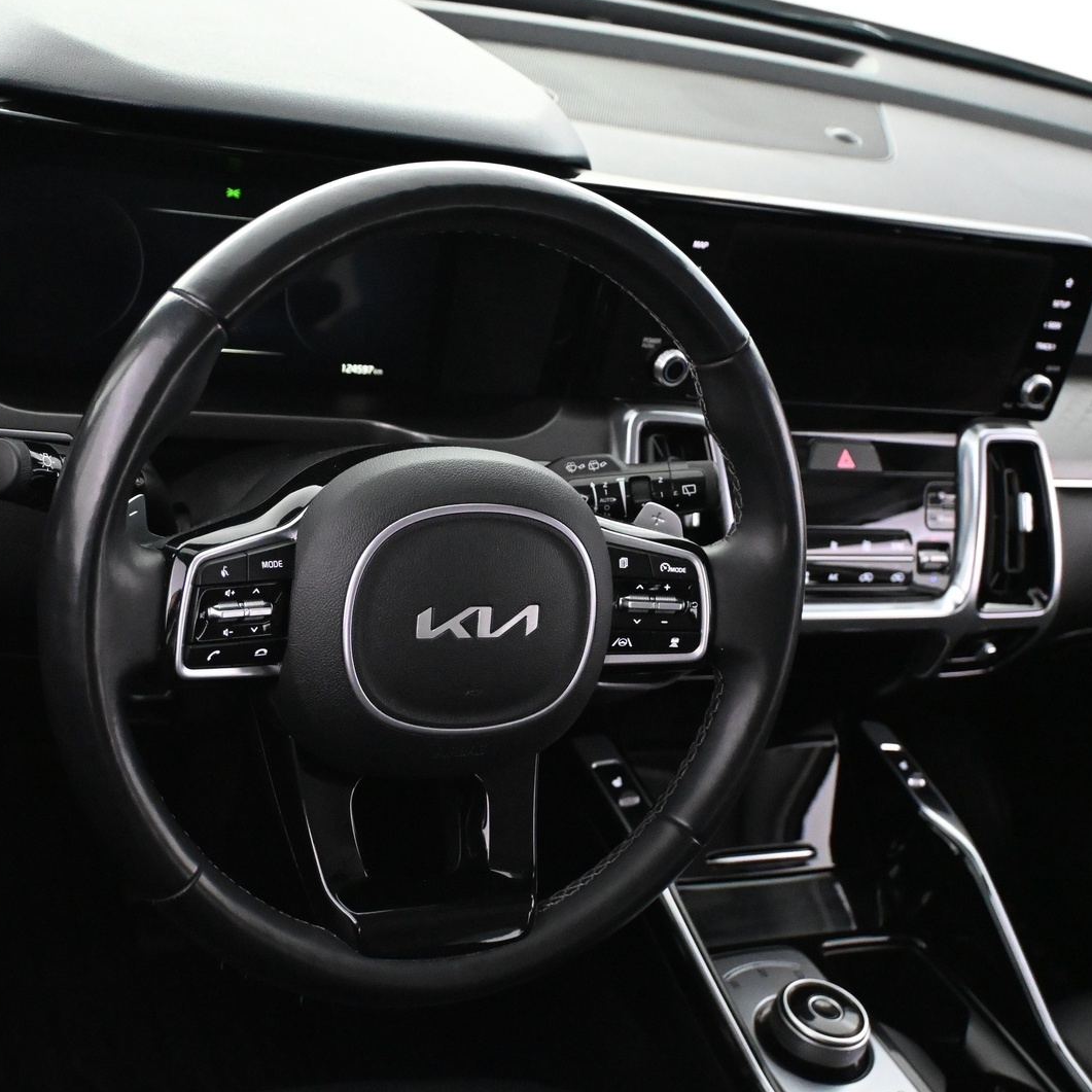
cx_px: 423
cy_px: 545
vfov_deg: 34.9
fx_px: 1736
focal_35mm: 49
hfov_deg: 34.8
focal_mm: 25
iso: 6400
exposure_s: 1/60
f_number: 4.2
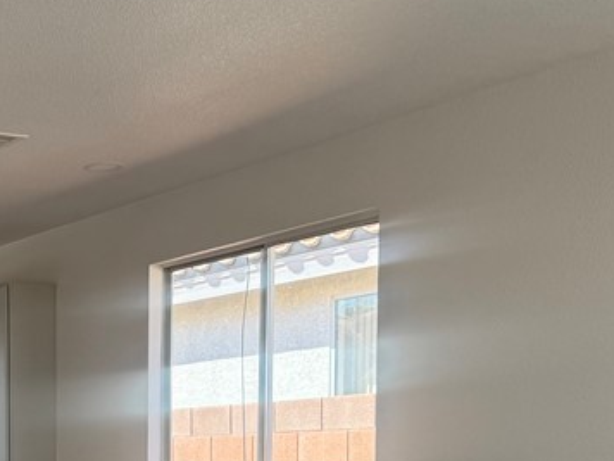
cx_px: -33
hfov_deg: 26.3
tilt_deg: -3.8
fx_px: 1224
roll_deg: -0.1
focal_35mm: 69
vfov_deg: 20.0
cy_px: 554
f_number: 1.78
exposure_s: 1/476
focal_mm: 6.76
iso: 100
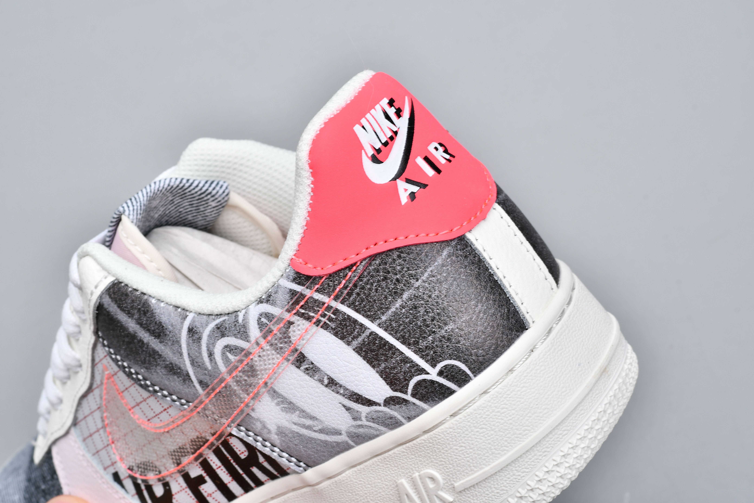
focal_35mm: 75
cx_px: 377
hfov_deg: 27.0
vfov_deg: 18.2
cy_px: 252
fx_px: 1571
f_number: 14
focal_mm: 50
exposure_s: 1/125
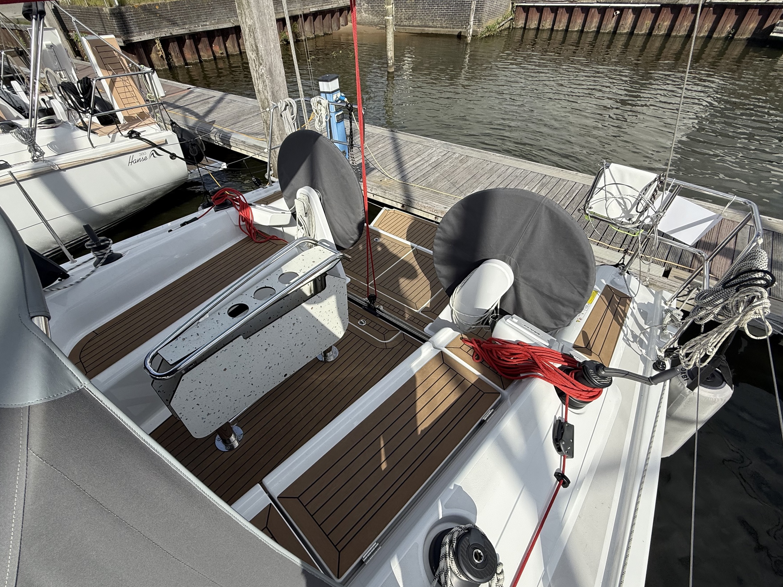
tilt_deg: -44.9
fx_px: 362
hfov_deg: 94.4
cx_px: 366
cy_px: 312
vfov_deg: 78.0
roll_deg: +2.5
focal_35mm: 16
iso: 50
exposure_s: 1/2092
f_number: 2.2
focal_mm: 2.22
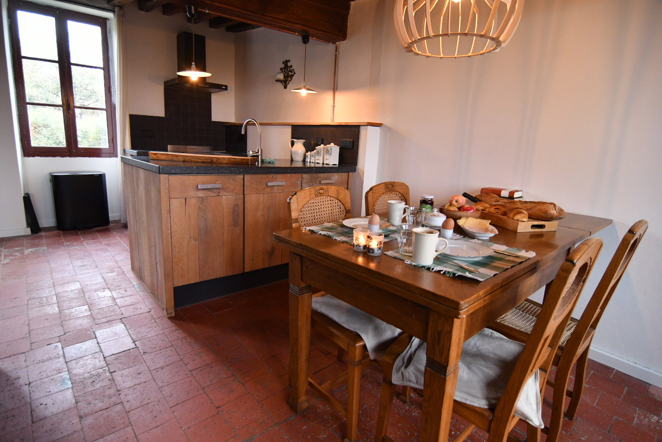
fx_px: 331
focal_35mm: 18
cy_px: 221
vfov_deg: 67.4
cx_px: 331
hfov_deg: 90.0
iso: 1250
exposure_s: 1/30
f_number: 4.5
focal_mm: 12
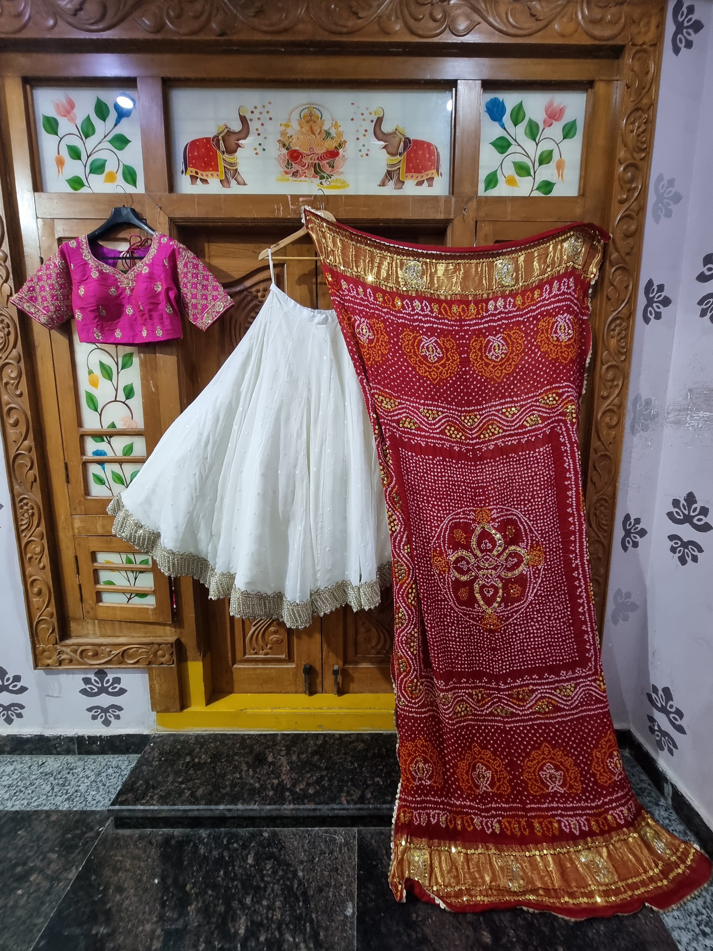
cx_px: 356
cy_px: 476
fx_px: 357
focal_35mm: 13
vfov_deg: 106.2
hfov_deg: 89.9
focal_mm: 2.2
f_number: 2.2
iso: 640
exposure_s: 1/25
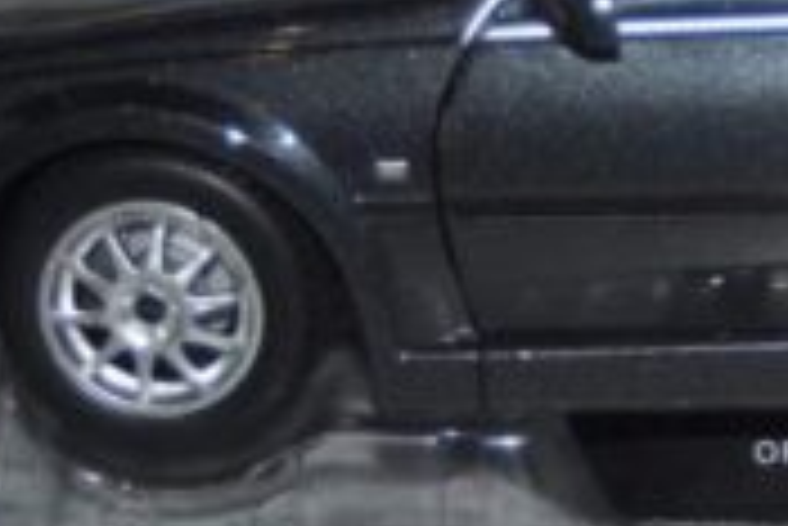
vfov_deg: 7.6
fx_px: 3937
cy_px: 22
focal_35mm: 180
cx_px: 923
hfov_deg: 11.2
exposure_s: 1/80
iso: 100
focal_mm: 35
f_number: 4
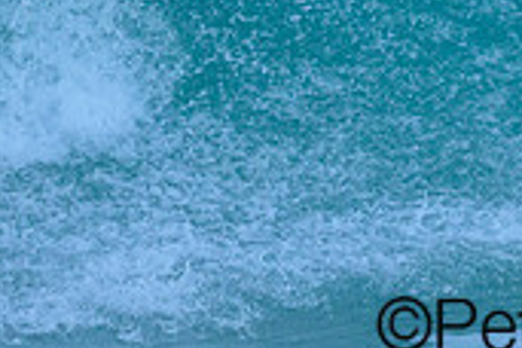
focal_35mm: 3238
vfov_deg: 0.4
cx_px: 546
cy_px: -121
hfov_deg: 0.6
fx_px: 46947
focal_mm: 800
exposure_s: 1/1600
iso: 2200
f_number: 6.3
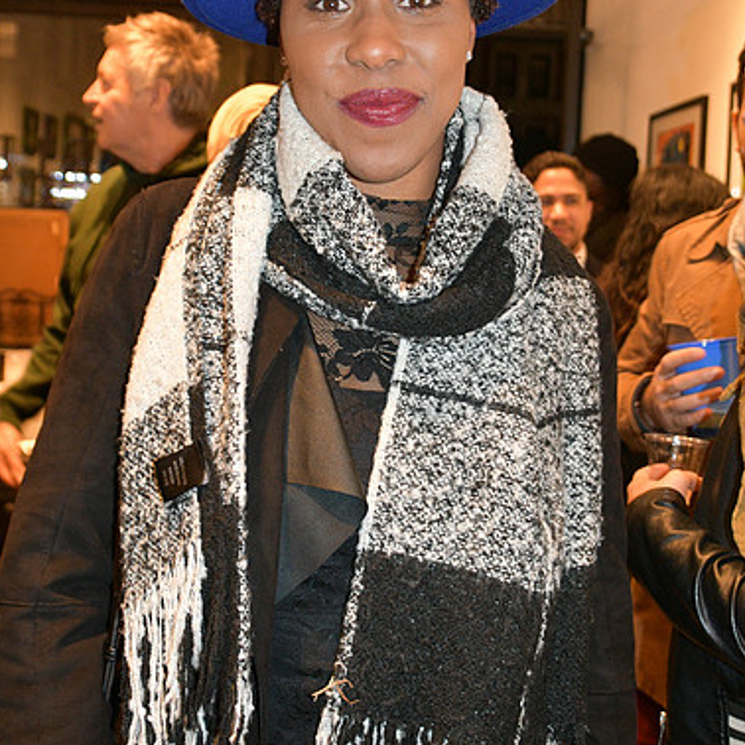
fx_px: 1144
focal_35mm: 47
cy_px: 240
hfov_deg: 36.1
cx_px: 372
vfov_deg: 35.7
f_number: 3.8
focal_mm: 24
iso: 2500
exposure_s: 1/60
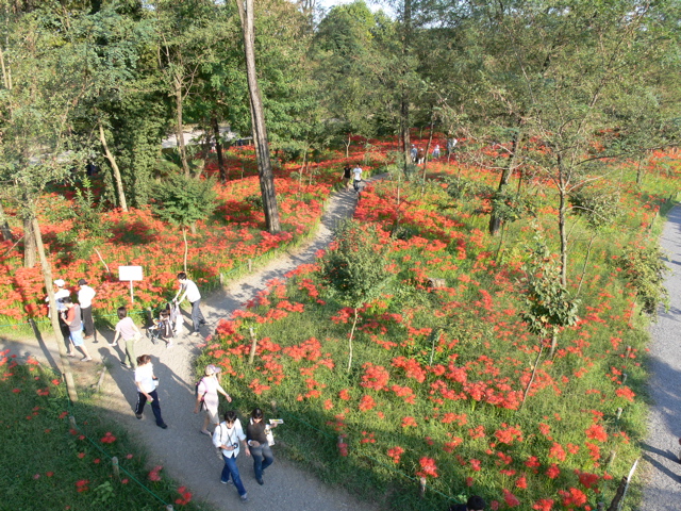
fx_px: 689
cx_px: 340
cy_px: 256
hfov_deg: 52.6
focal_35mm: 35
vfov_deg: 40.7
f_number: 4.5
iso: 80
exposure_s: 1/125
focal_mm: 7.4
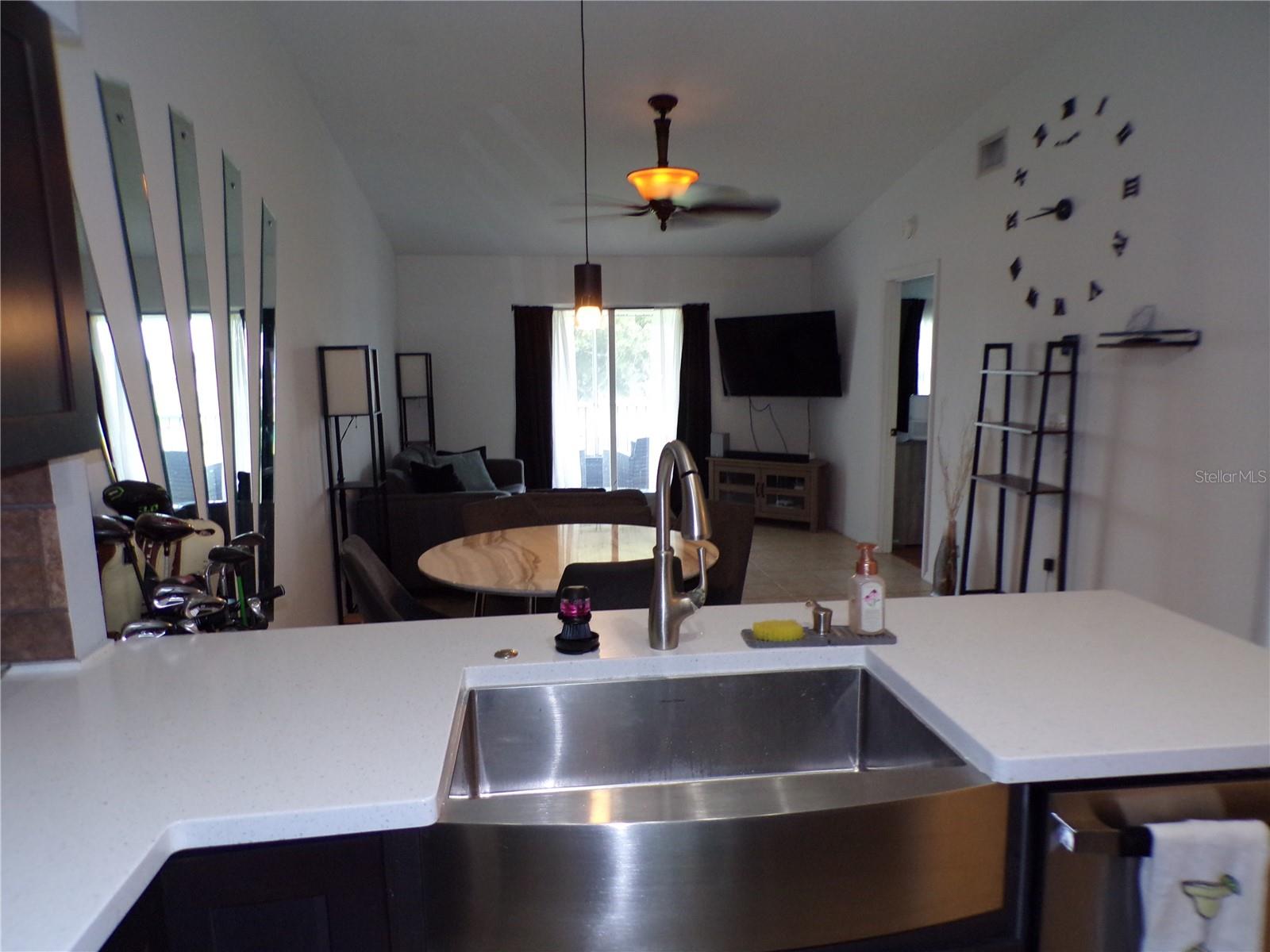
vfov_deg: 56.8
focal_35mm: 24
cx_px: 635
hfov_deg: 71.6
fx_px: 881
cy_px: 476
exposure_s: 1/34
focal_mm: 4.3
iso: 200
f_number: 3
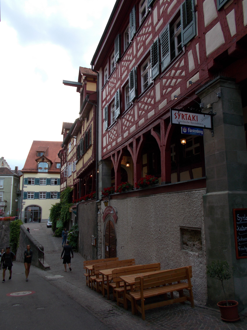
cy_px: 165
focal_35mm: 30
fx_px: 285
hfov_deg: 46.8
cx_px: 124
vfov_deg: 60.0
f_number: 3.4
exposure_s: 1/100
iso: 80
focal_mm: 5.3
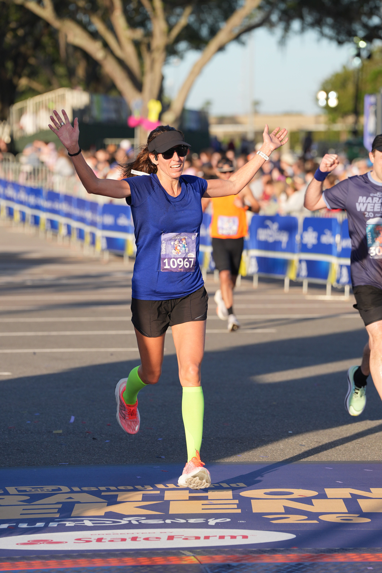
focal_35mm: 168
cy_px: 286
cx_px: 191
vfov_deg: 12.2
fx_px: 2674
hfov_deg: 8.2
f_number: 4.5
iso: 320
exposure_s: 1/1250
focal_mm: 168
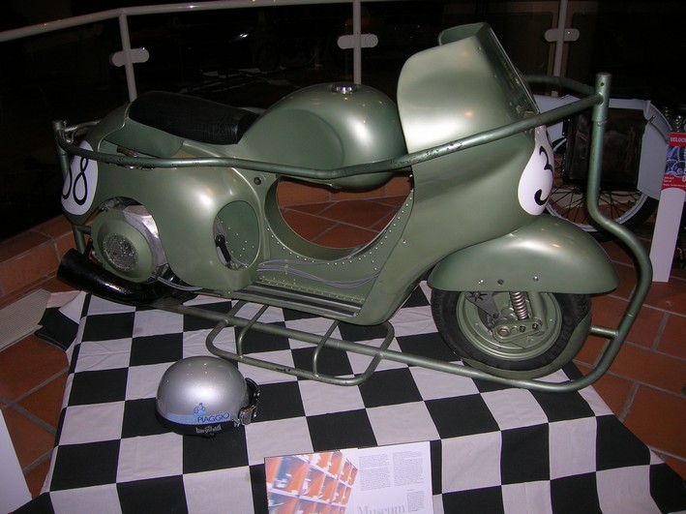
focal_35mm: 34
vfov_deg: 41.8
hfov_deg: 54.0
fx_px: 673
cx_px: 343
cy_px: 257
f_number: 2.9
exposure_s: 1/60.1
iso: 57
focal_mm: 5.7
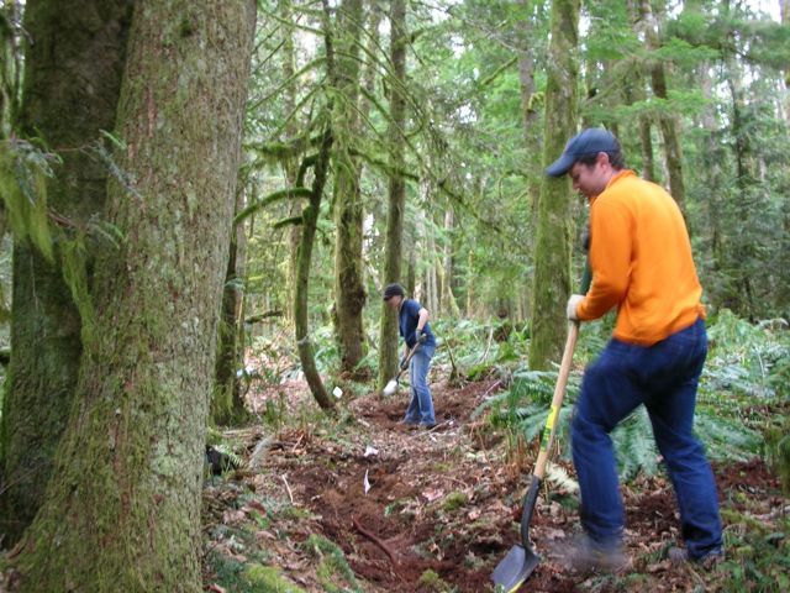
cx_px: 395
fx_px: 799
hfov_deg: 52.6
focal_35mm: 35
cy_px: 296
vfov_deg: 40.7
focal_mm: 5.8
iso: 50
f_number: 3
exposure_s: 1/9.1
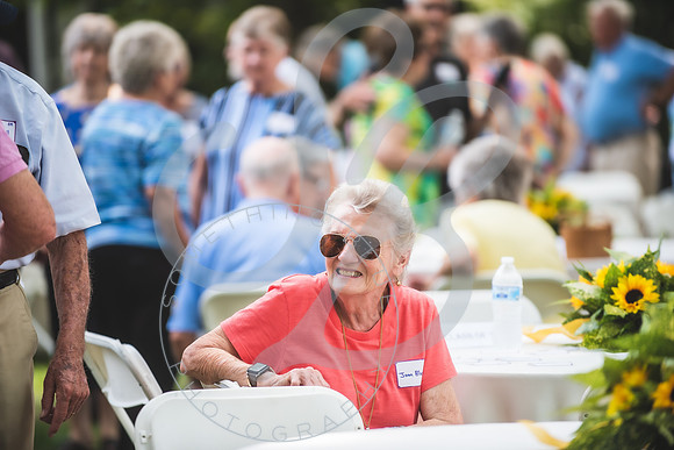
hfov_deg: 10.3
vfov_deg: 6.9
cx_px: 337
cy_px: 225
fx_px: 3745
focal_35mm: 200
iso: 400
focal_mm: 200
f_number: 2.8
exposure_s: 1/400
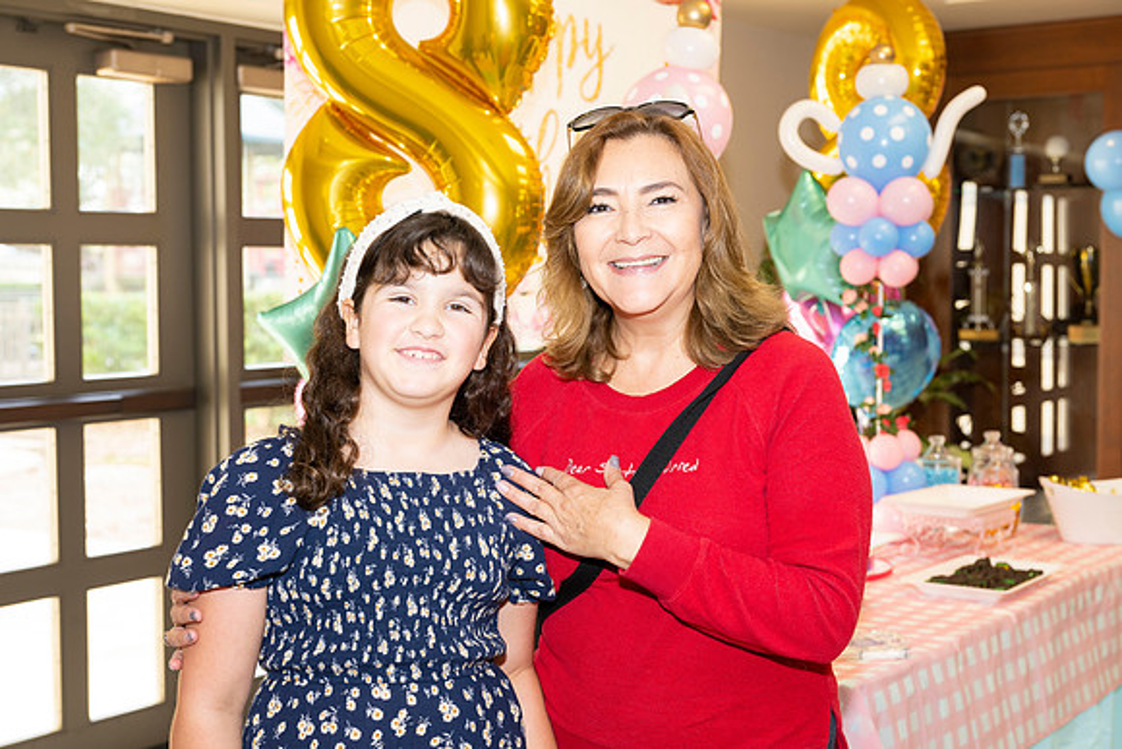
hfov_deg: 39.6
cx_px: 561
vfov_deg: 27.0
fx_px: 1559
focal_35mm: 50
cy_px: 374
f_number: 5
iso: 400
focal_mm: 50
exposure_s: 1/100
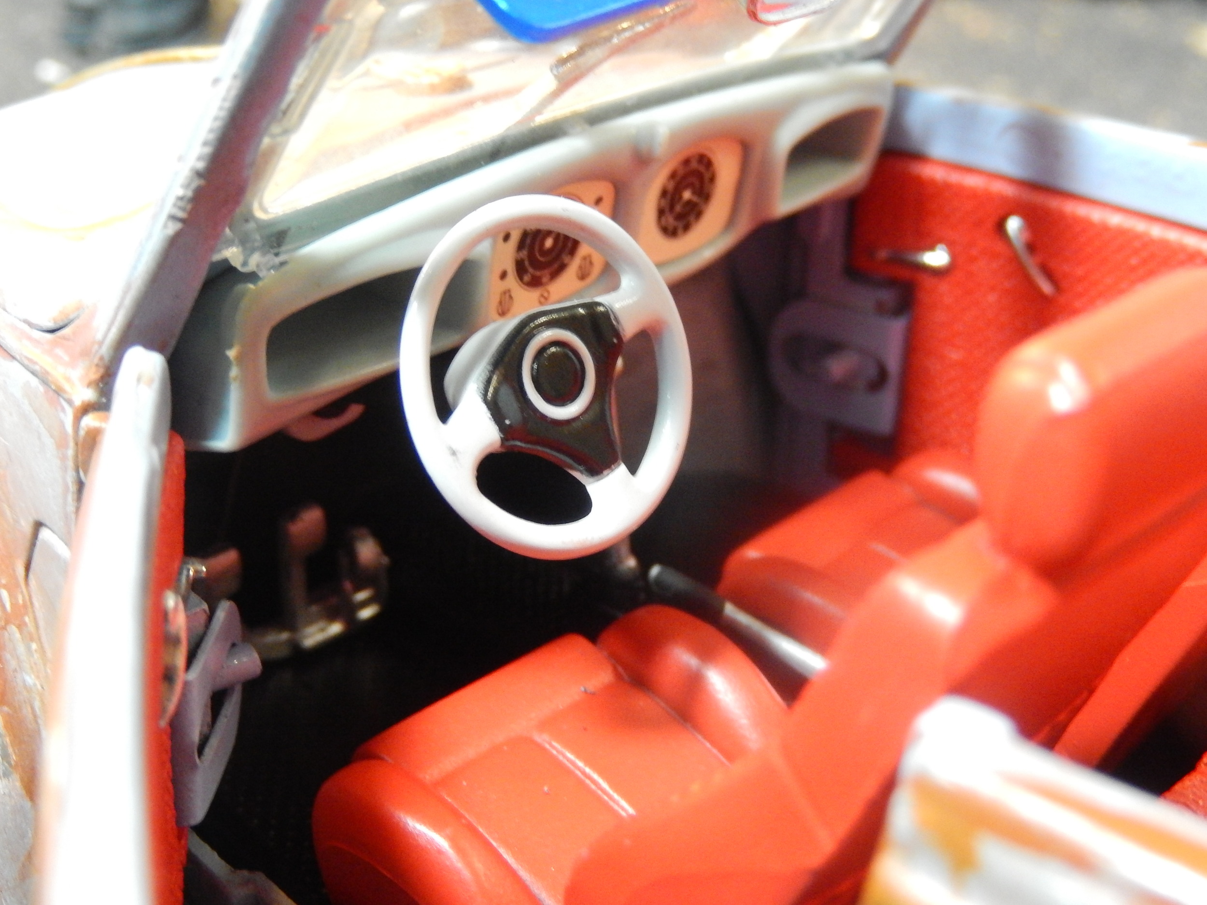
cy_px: 452
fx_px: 2022
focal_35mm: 58
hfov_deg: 33.2
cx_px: 604
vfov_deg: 25.2
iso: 800
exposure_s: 1/8
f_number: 4.6
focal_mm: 10.4
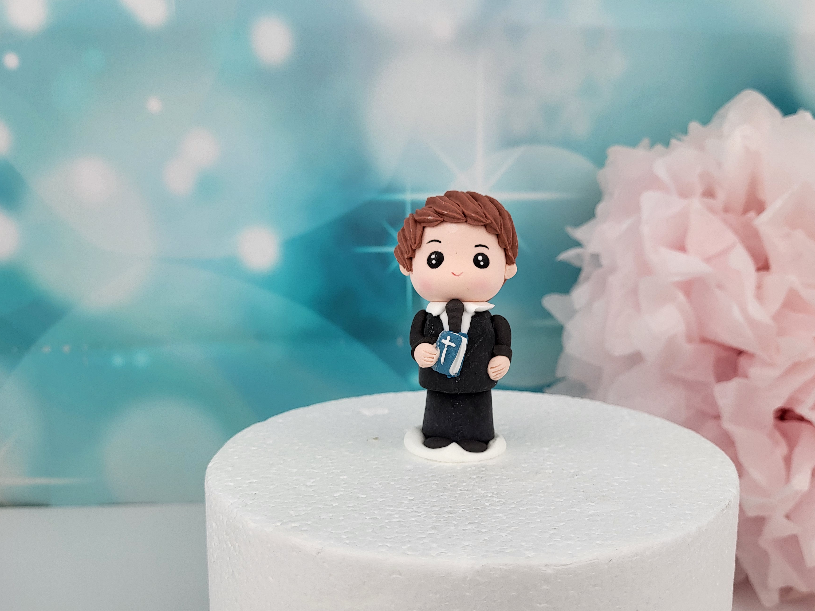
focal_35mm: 30
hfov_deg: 59.8
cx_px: 453
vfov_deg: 46.8
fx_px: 706
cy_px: 327
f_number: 1.8
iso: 40
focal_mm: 5.4
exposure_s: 1/179
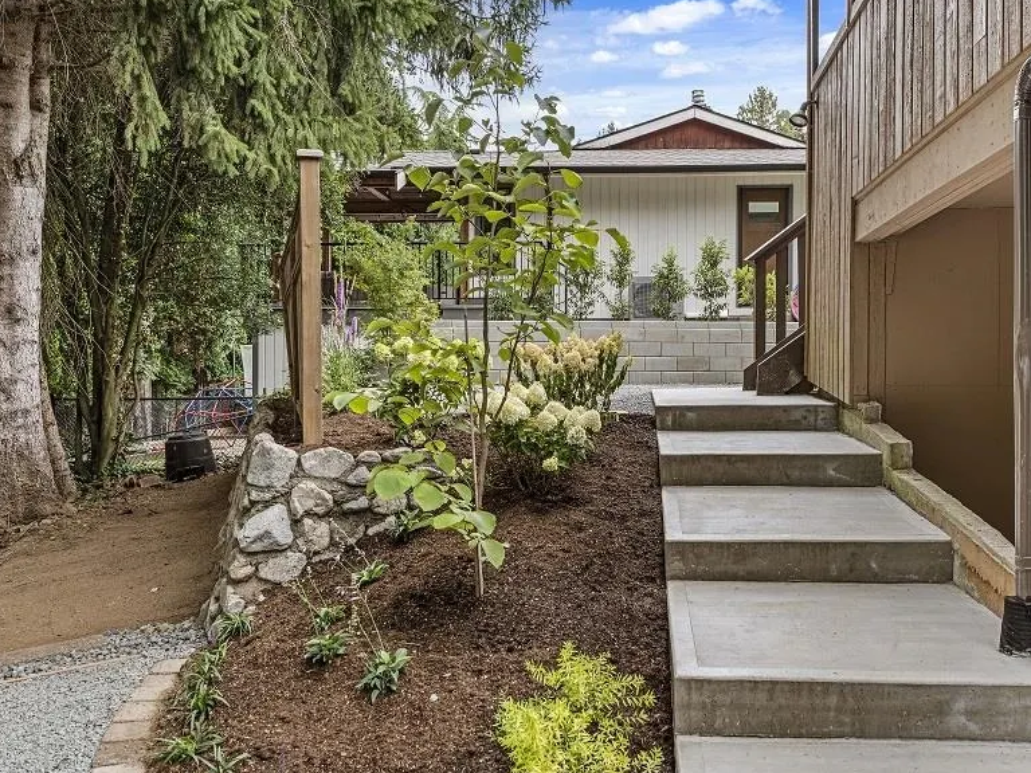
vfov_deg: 41.8
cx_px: 583
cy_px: 386
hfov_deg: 53.8
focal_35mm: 34
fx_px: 1013
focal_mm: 31
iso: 320
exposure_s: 1/30
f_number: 9
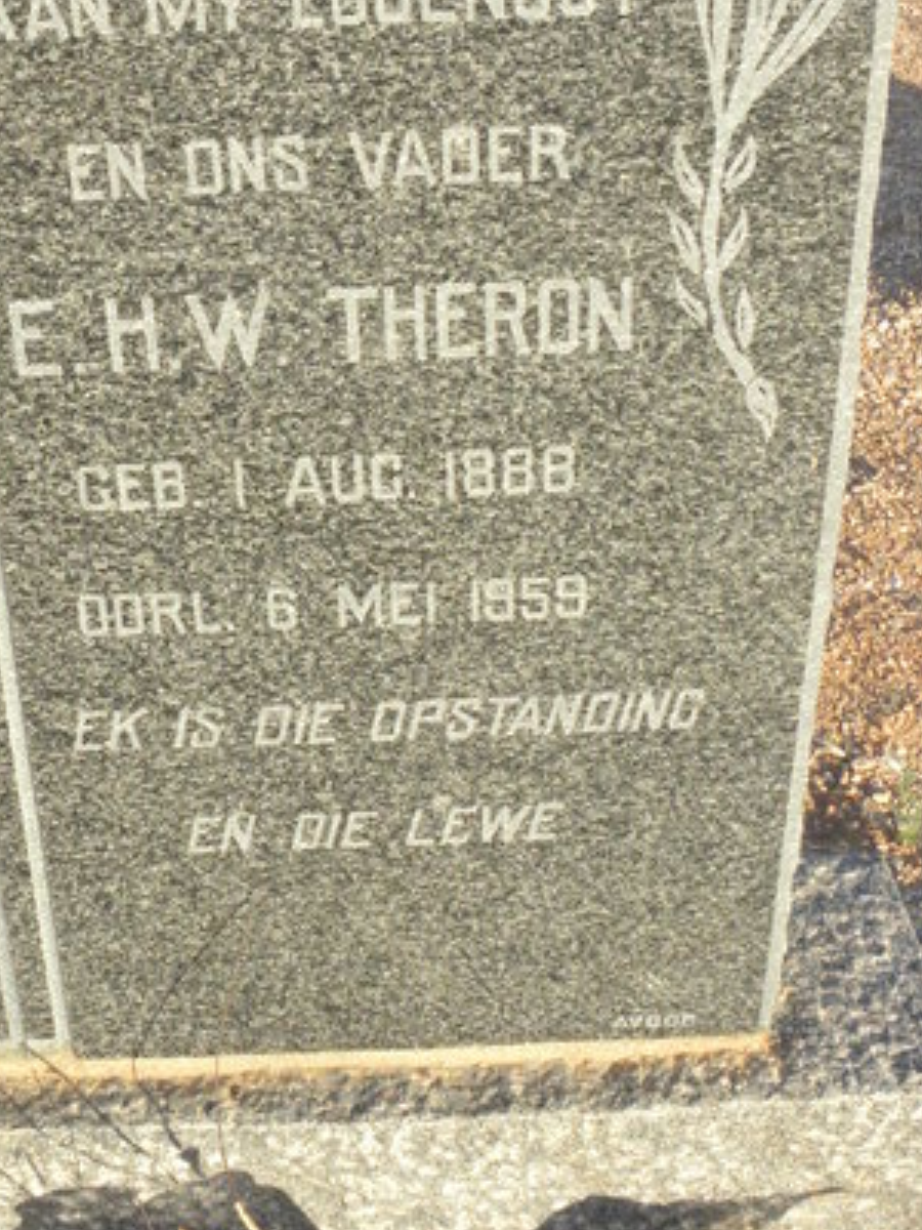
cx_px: 313
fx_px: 1847
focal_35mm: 52
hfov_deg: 27.9
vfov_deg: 36.6
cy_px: 467
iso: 200
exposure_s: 1/250
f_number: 6.3
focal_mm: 4.6
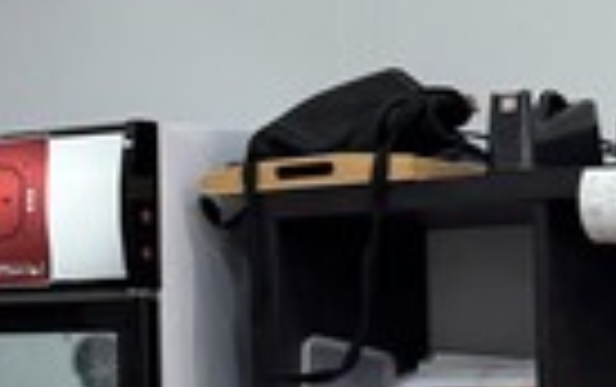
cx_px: -679
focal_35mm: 145
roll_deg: +1.5
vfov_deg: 9.1
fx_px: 2437
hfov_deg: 12.4
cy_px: 241
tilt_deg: +2.3
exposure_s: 1/120
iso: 160
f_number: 1.78
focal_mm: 6.76
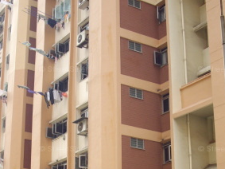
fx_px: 468
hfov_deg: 27.0
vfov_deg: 20.1
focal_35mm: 72
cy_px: 150
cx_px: 99
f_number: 5.6
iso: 80
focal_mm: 6.2
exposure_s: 1/125
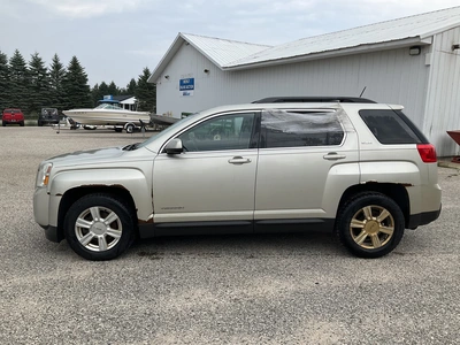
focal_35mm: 29
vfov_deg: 48.2
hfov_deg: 61.7
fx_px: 385
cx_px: 230
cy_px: 172
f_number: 1.8
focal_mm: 3
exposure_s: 1/944
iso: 25
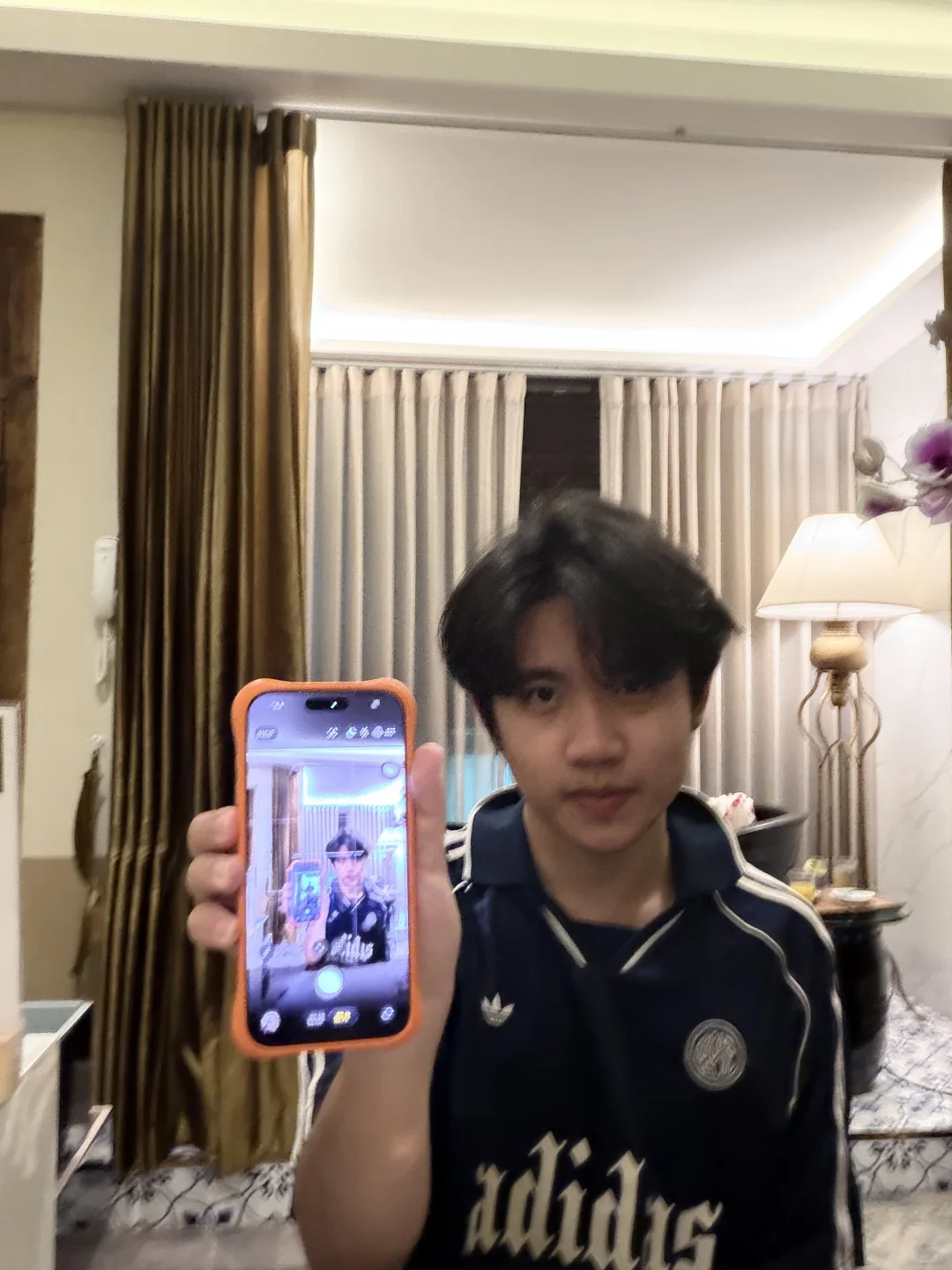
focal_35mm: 30
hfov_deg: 46.8
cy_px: 635
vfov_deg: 60.0
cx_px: 476
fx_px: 1100
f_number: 1.9
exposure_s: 1/17
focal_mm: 2.71
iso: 640
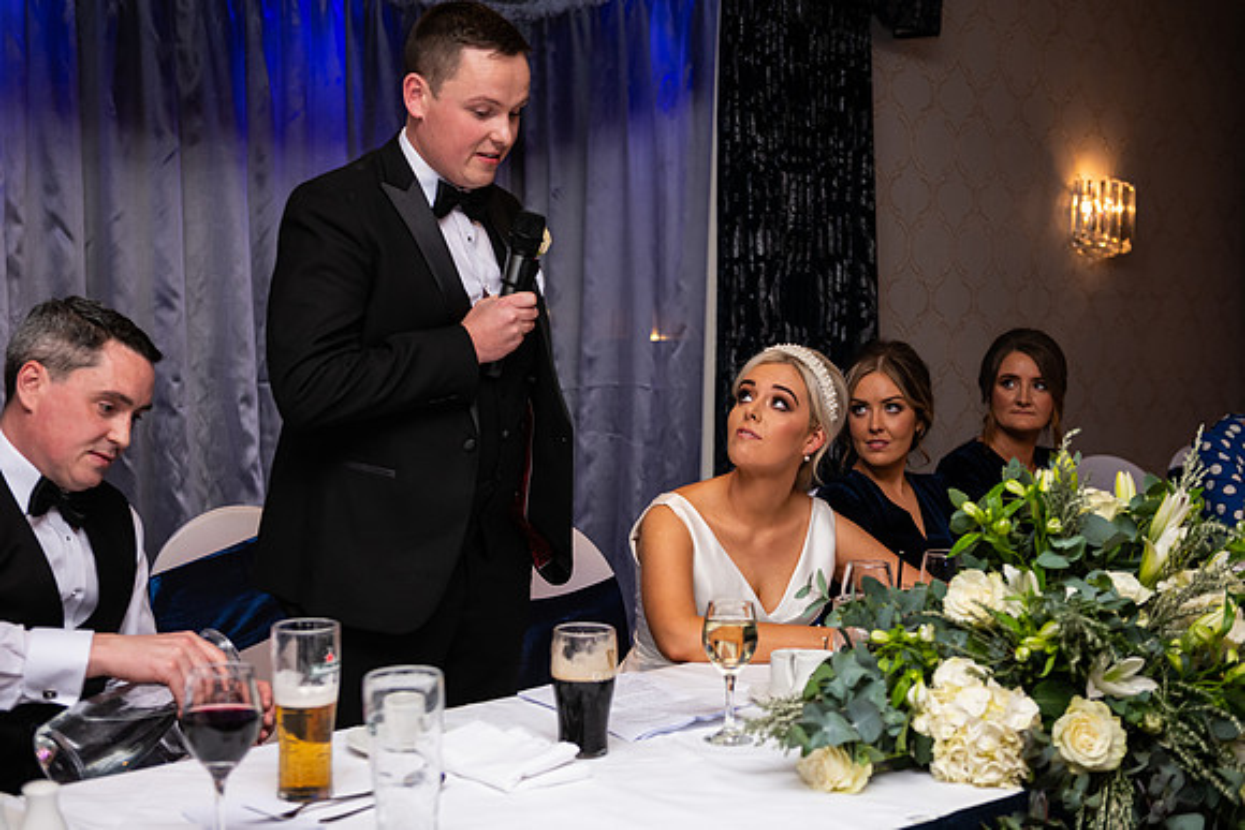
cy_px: 415
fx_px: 1729
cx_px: 622
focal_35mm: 50
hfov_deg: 39.6
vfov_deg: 27.0
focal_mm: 50
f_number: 3.5
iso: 640
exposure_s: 1/160
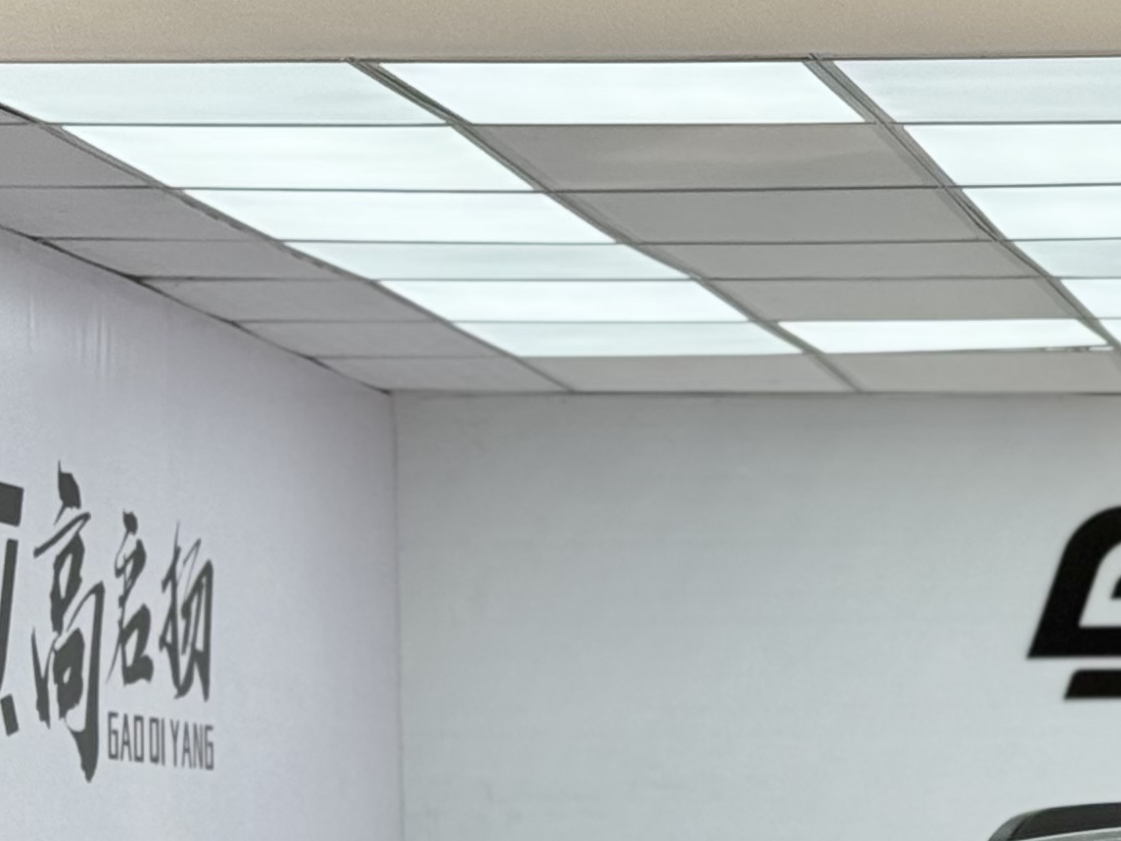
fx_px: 5473
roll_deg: +0.7
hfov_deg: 11.4
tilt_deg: -1.1
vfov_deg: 8.7
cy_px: 1043
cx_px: 1407
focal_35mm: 169
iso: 64
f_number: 1.78
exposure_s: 1/1312
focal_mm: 6.76
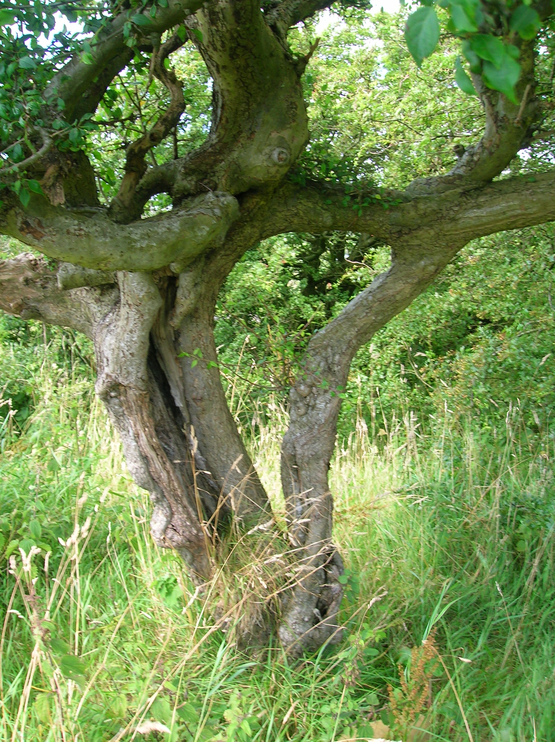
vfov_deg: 54.0
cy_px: 371
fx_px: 728
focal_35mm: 34
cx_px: 278
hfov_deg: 41.7
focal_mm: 5.7
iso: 50
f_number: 4.9
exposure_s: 1/37.6
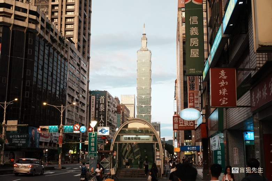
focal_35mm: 50
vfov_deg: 27.0
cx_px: 136
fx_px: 378
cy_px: 90
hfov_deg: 39.6
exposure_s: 1/125
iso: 640
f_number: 4
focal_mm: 17.6
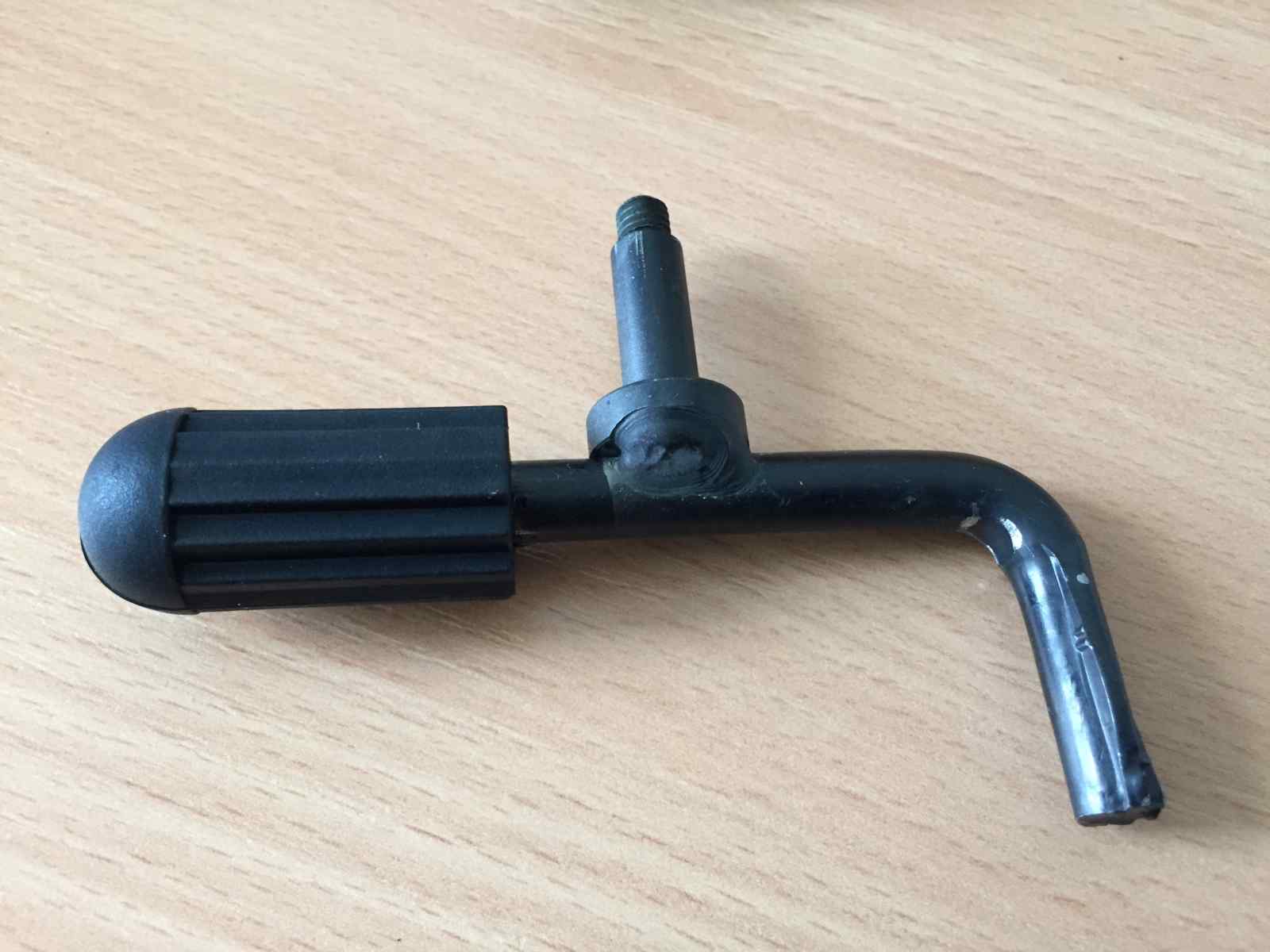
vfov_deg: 48.2
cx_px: 635
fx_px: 1064
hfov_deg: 61.7
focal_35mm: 29
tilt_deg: -64.9
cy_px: 476
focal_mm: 4.15
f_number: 2.2
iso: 160
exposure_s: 1/30
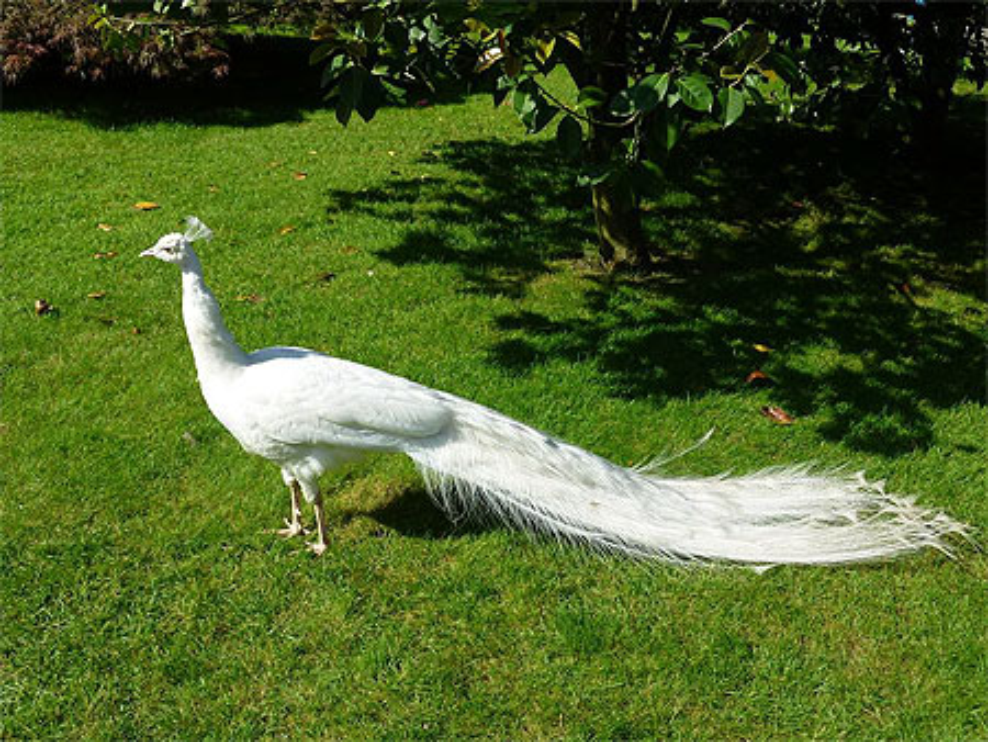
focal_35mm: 35
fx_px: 999
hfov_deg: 52.6
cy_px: 371
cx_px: 494
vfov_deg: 40.7
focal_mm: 6.3
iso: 80
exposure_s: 1/400
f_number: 3.8
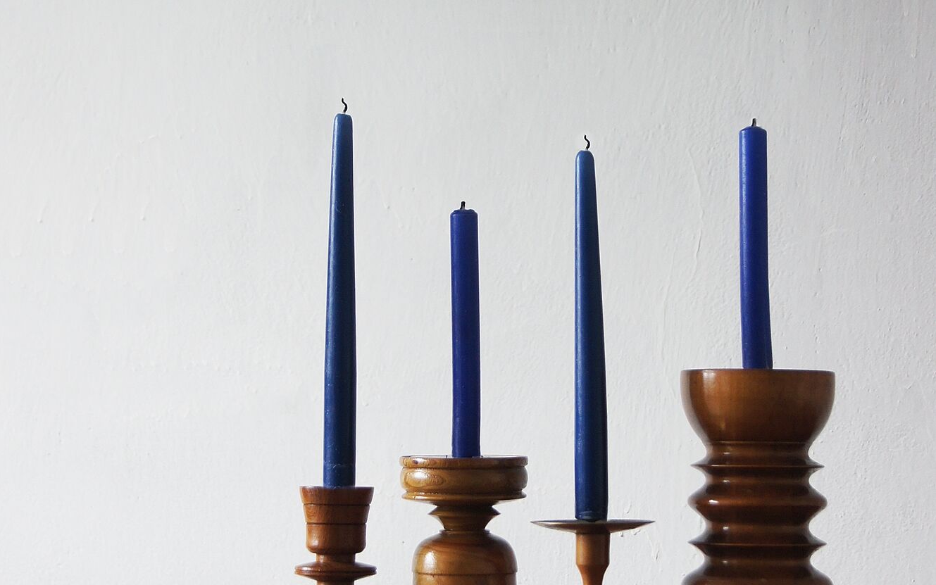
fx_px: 2347
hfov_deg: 22.6
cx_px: 467
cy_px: 264
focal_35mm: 92
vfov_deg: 14.2
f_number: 5.6
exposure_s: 1/40
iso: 400
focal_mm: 40
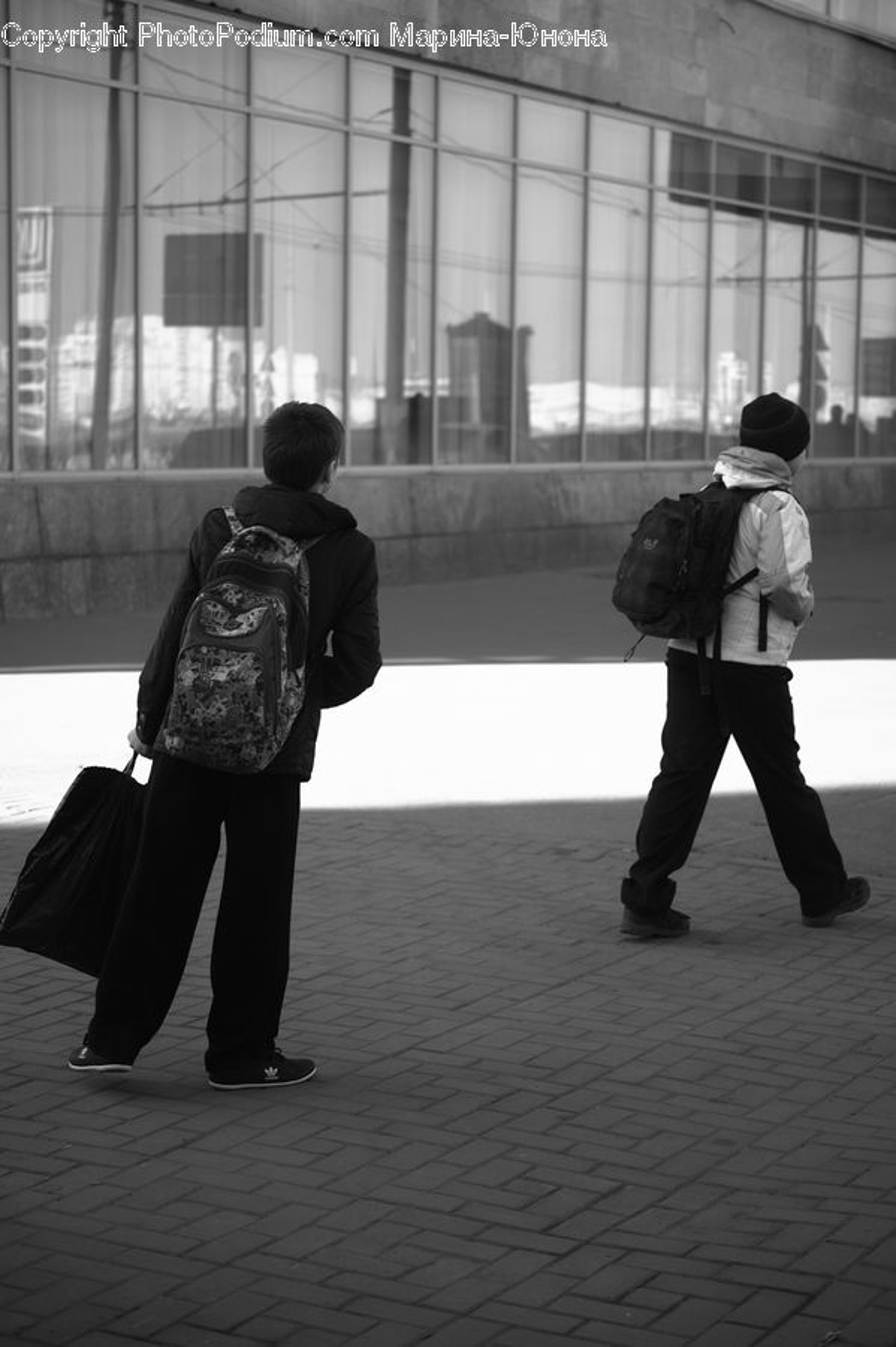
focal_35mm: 75
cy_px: 674
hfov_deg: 18.2
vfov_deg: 27.0
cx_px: 448
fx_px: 2803
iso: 100
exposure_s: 1/400
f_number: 2.8
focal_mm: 50
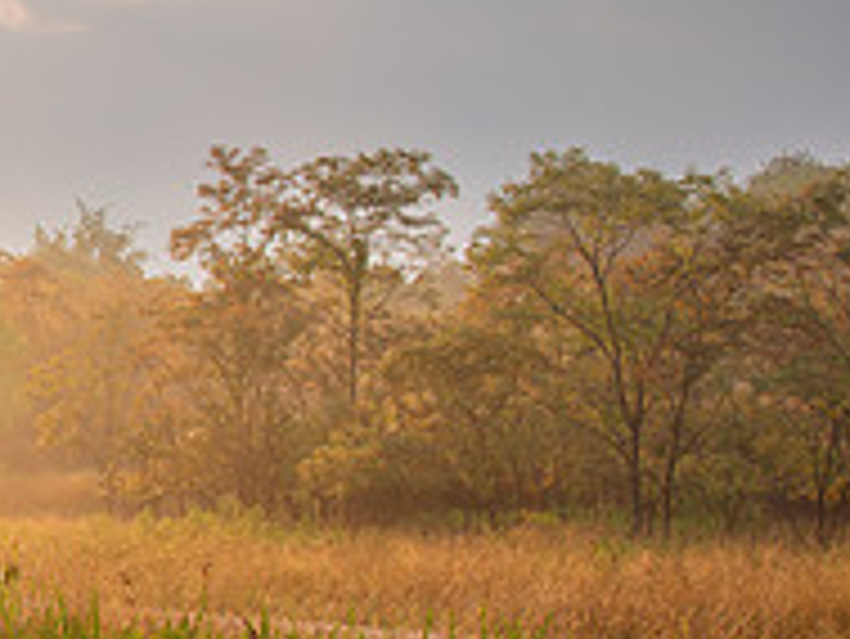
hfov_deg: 16.1
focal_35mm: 112
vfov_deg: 13.2
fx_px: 2752
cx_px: -432
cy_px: 182
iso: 64
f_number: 8
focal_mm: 38
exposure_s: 1/100
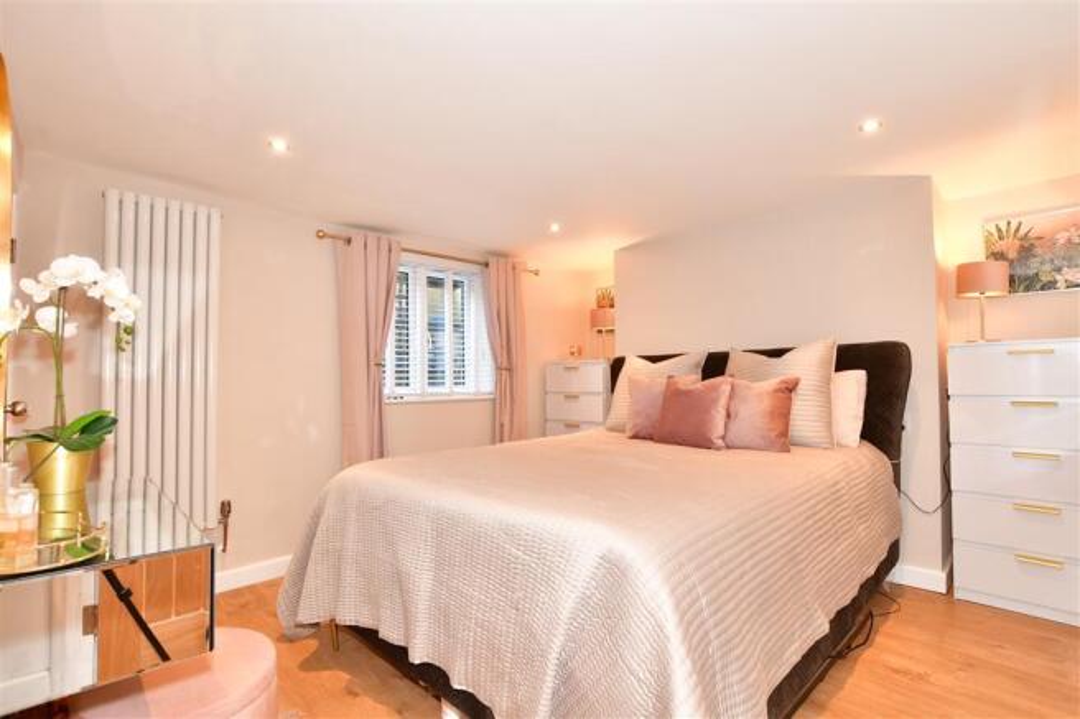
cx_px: 540
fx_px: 450
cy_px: 360
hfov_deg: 100.4
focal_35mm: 15
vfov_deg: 77.3
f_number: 6.3
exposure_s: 1/2.5
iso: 200
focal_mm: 10
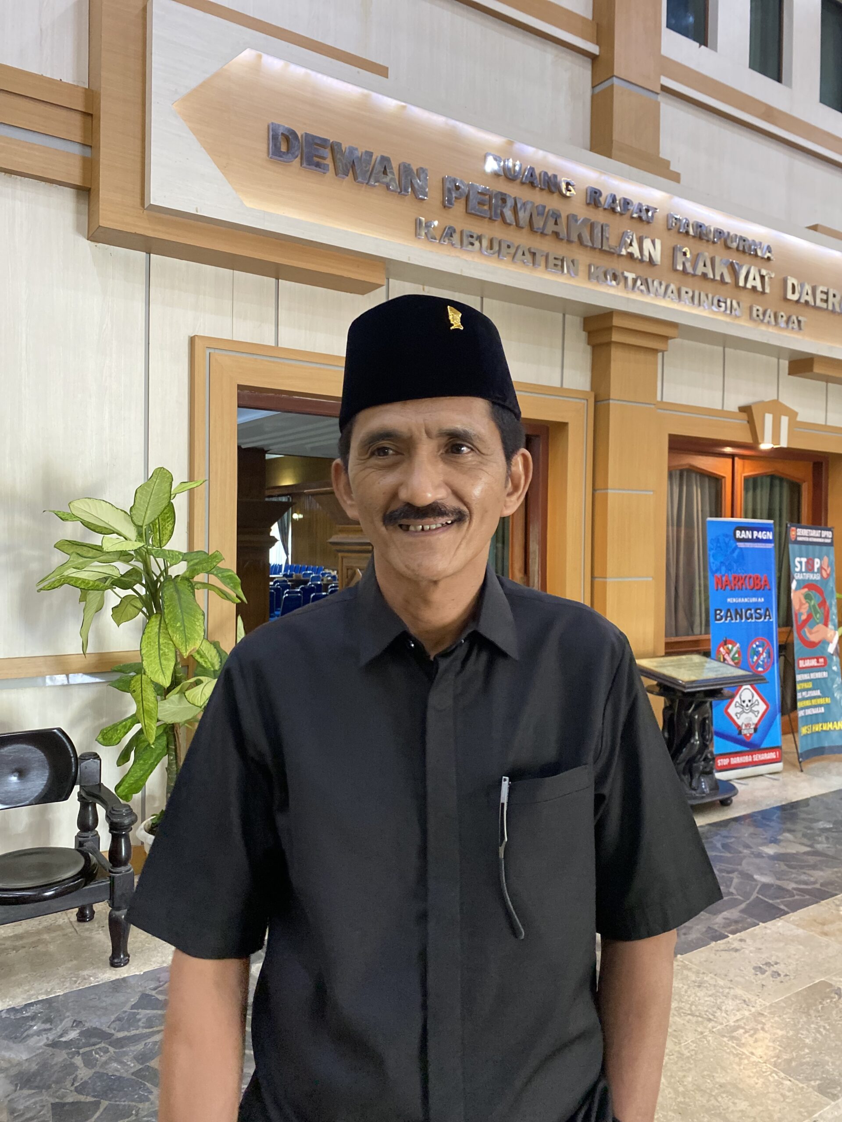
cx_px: 421
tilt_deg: -0.7
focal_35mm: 26
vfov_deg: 67.3
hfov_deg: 53.1
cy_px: 561
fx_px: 843
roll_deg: -0.9
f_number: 1.8
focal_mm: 4.25
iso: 320
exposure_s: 1/33
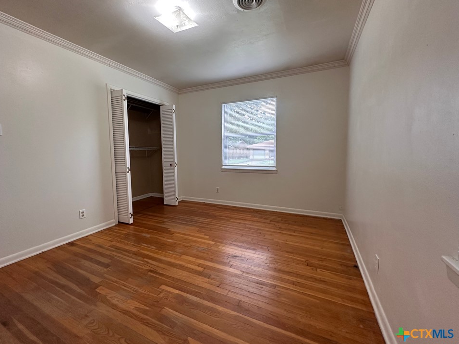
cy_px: 167
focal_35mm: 15
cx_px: 219
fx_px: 199
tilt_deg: -4.6
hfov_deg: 98.1
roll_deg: +0.0
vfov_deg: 81.7
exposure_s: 1/120
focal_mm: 2.22
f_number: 2.2
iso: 200
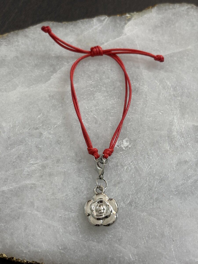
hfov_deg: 28.0
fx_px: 397
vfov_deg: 36.8
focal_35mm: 52
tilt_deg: -61.2
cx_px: 99
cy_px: 132
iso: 64
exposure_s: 1/60
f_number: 1.6
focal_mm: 5.96
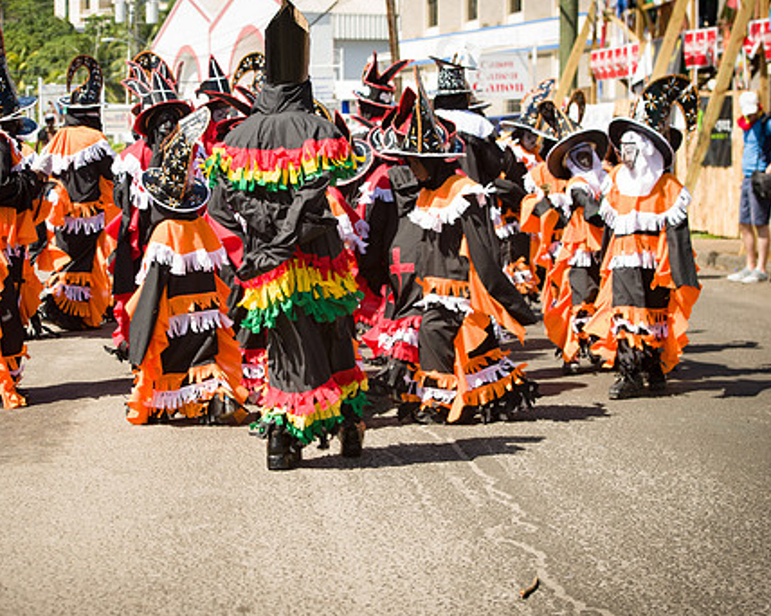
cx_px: 313
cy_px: 306
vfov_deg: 17.3
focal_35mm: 89
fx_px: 2030
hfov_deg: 21.5
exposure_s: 1/160
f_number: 6.3
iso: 100
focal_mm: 70
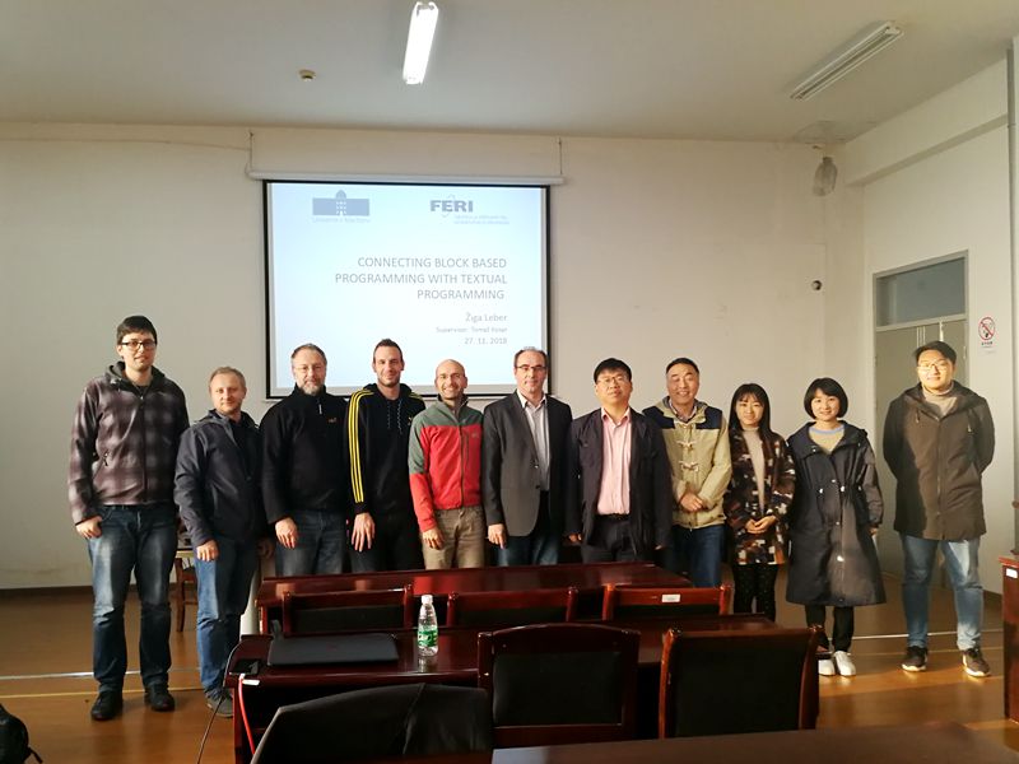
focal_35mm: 27
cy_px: 382
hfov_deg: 65.3
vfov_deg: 51.4
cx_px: 510
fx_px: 795
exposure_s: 1/50
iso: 160
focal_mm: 3.95
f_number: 2.2
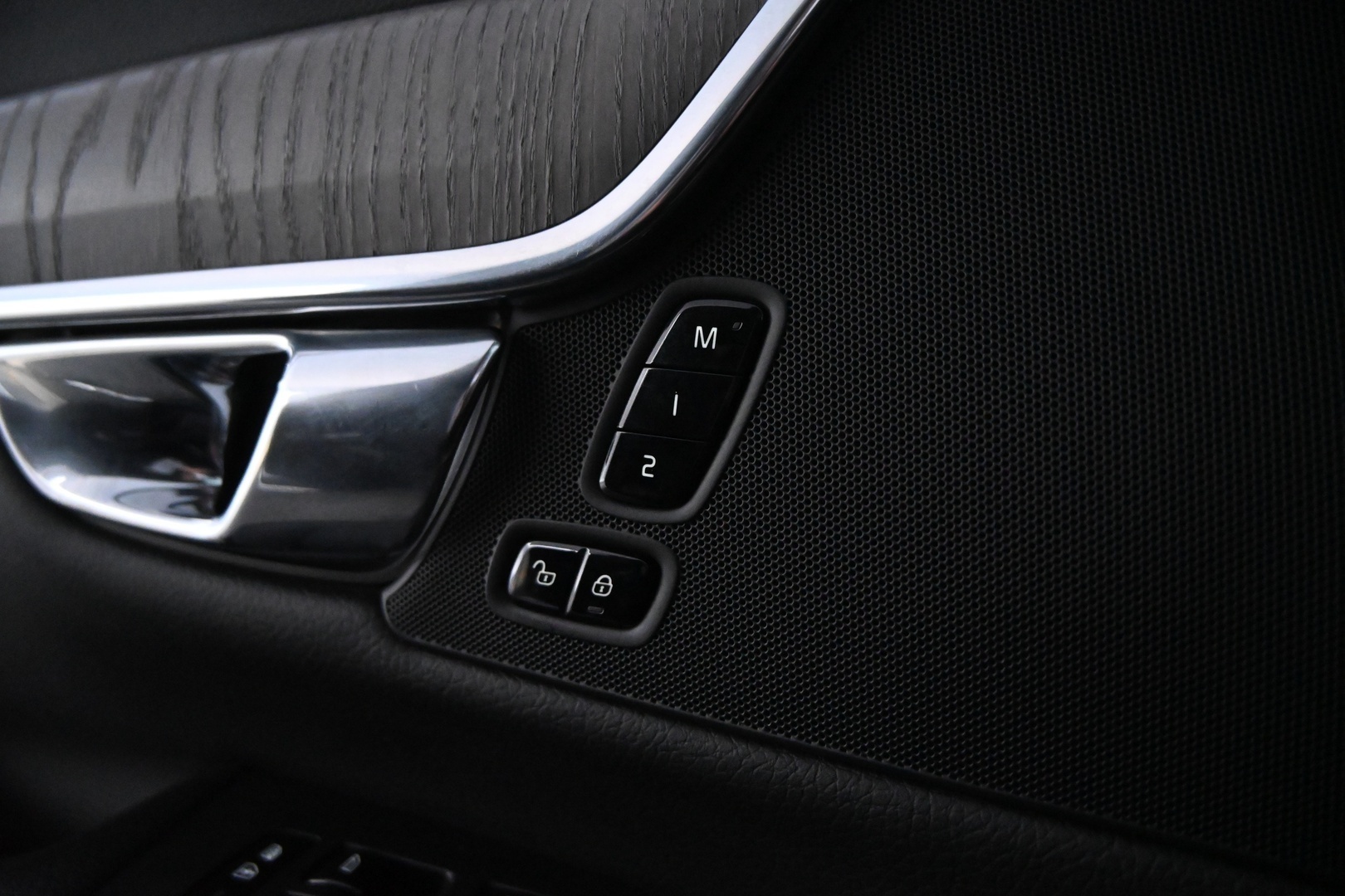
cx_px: 672
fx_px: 2802
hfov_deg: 27.0
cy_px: 448
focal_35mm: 75
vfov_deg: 18.2
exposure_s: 1/250
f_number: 7.1
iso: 8000
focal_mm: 50
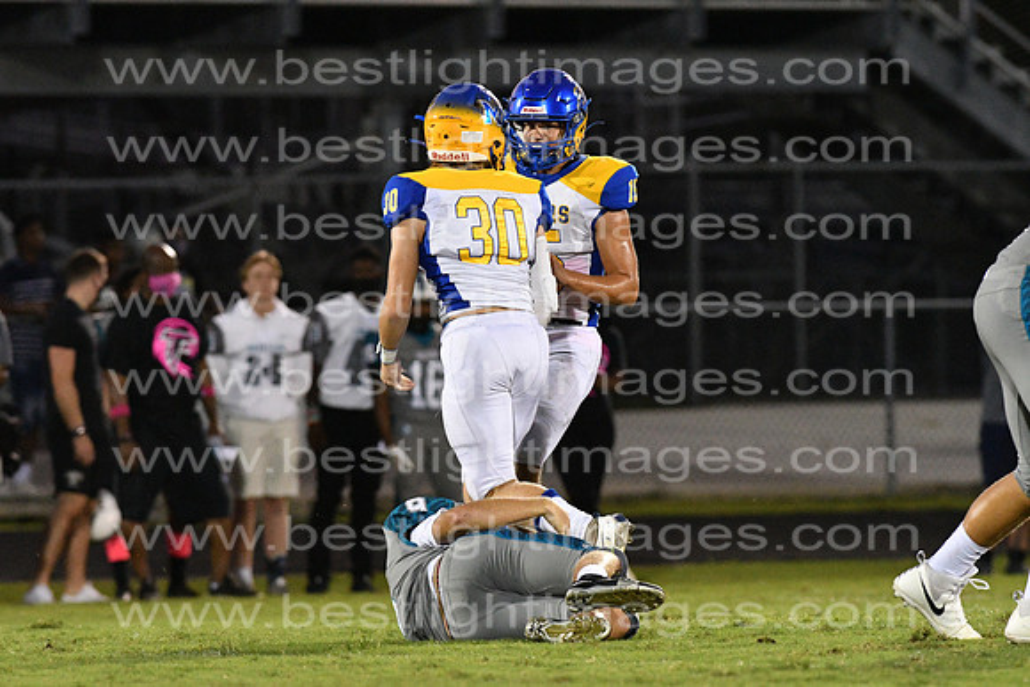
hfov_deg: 4.6
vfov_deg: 3.1
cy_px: 344
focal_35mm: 450
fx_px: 12877
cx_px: 515
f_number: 4.5
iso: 8000
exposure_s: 1/800
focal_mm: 300
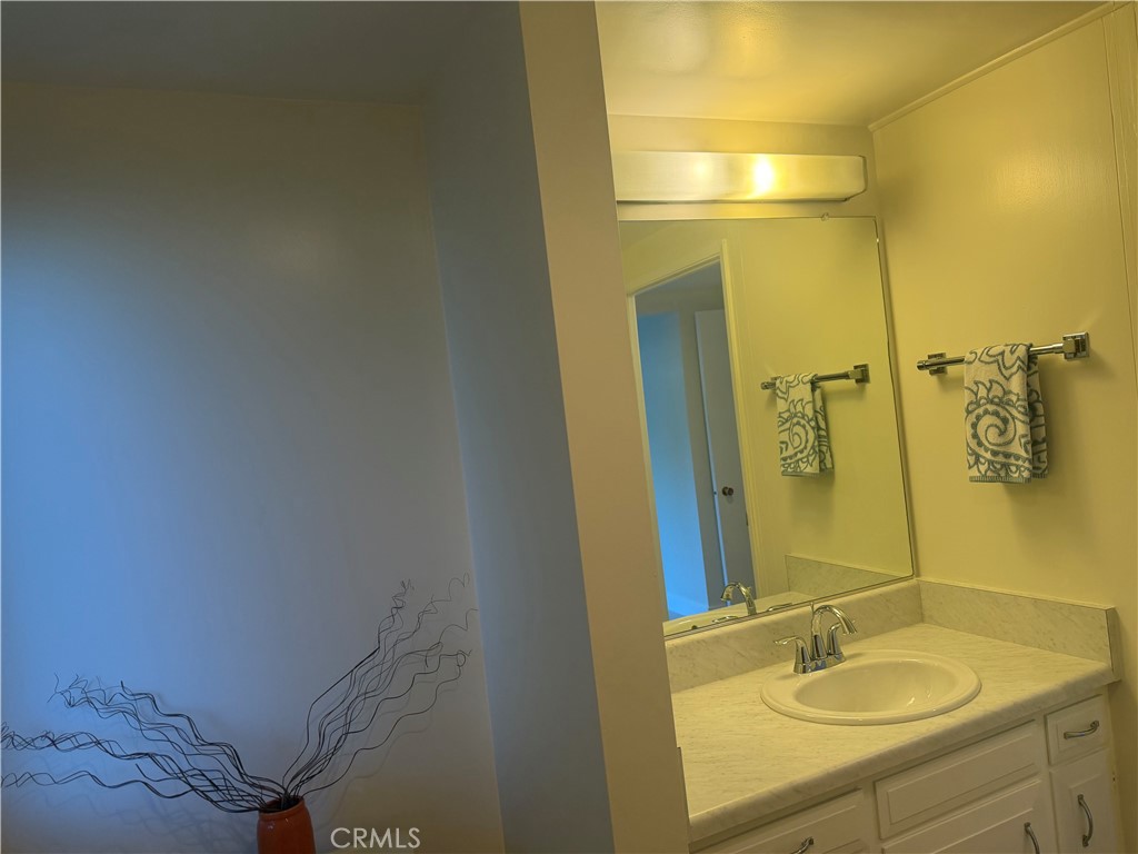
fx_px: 789
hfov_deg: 71.6
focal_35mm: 24
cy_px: 427
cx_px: 569
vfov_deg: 56.8
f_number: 1.78
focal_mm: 6.76
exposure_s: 1/120
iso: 125
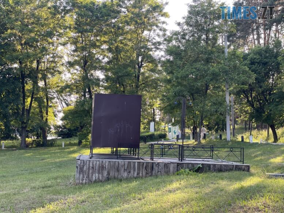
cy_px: 106
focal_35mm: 52
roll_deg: -0.9
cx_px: 142
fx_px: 427
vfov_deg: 28.0
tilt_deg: +6.2
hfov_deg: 36.8
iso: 40
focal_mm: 6
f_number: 2
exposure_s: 1/122
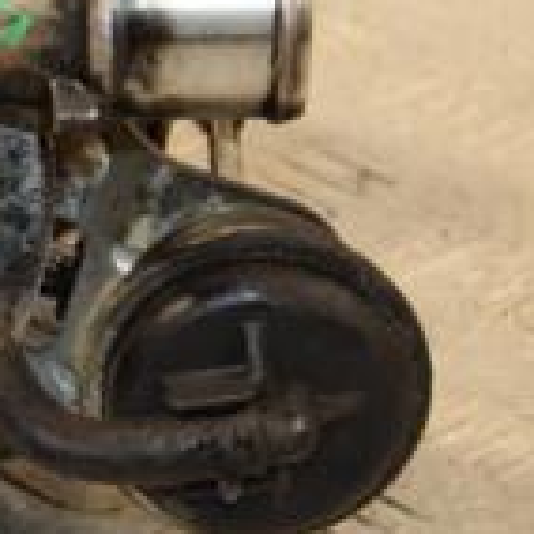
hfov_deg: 6.2
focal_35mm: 280
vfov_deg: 6.3
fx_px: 4887
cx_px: -259
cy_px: 150
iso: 800
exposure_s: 1/160
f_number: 5
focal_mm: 52
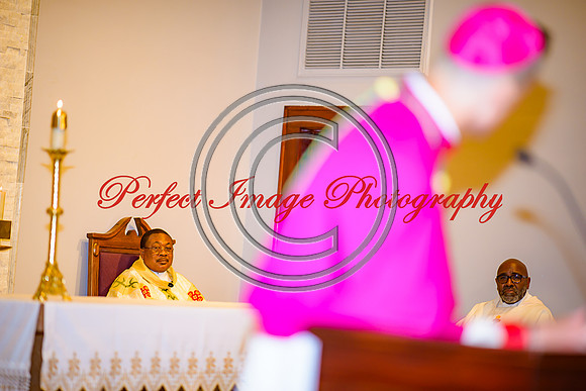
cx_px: 293
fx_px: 1709
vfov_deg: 13.0
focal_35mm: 105
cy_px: 196
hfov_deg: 19.5
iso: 200
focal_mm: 105
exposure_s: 1/125
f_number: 1.4
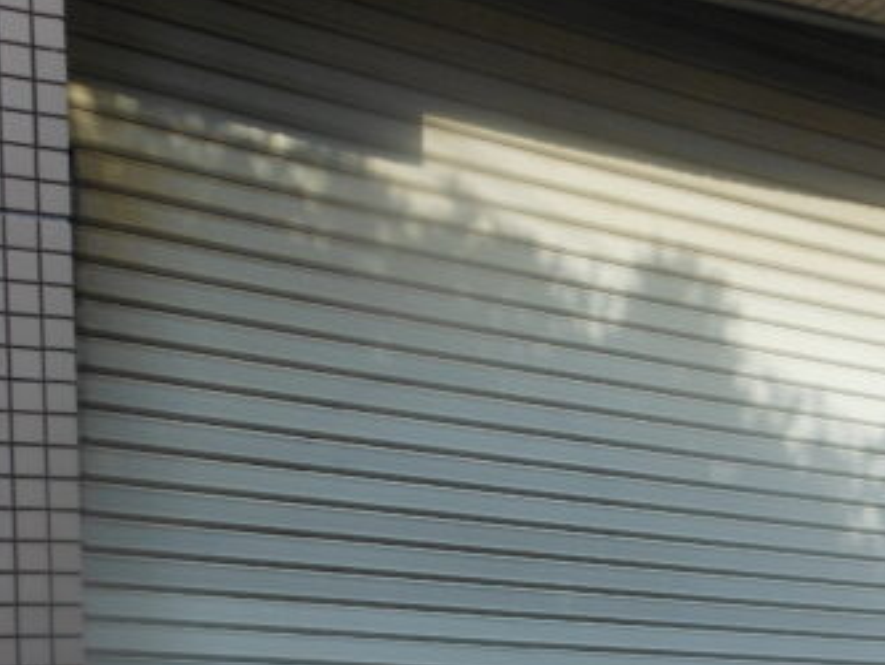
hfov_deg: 35.2
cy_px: 614
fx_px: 1381
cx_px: 587
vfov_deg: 26.1
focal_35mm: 54
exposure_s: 1/500
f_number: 3.2
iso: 80
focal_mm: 4.5
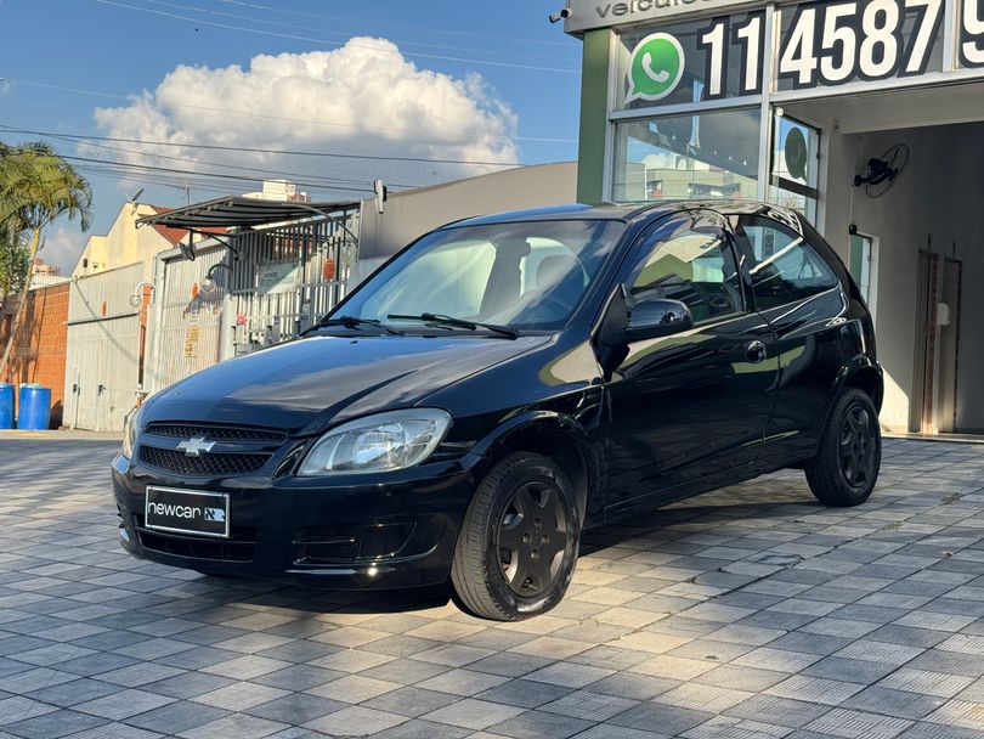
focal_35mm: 48
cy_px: 370
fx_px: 1365
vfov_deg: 30.3
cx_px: 492
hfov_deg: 39.6
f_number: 1.78
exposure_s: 1/1094
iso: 64
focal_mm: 6.76
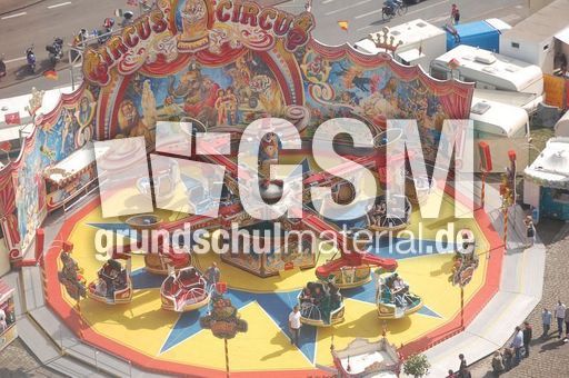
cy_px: 189
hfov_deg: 18.2
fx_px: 1776
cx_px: 284
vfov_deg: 12.1
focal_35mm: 112
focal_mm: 75
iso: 320
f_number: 5.6
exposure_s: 1/500
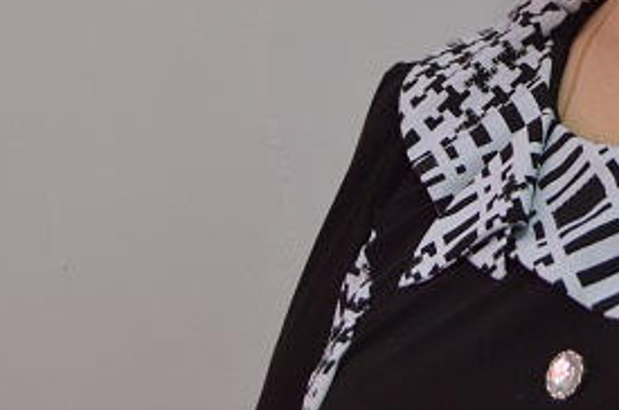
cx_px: 637
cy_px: -116
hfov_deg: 12.2
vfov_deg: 8.1
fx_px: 2848
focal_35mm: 166
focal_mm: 38
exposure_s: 1/60
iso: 400
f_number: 5.6
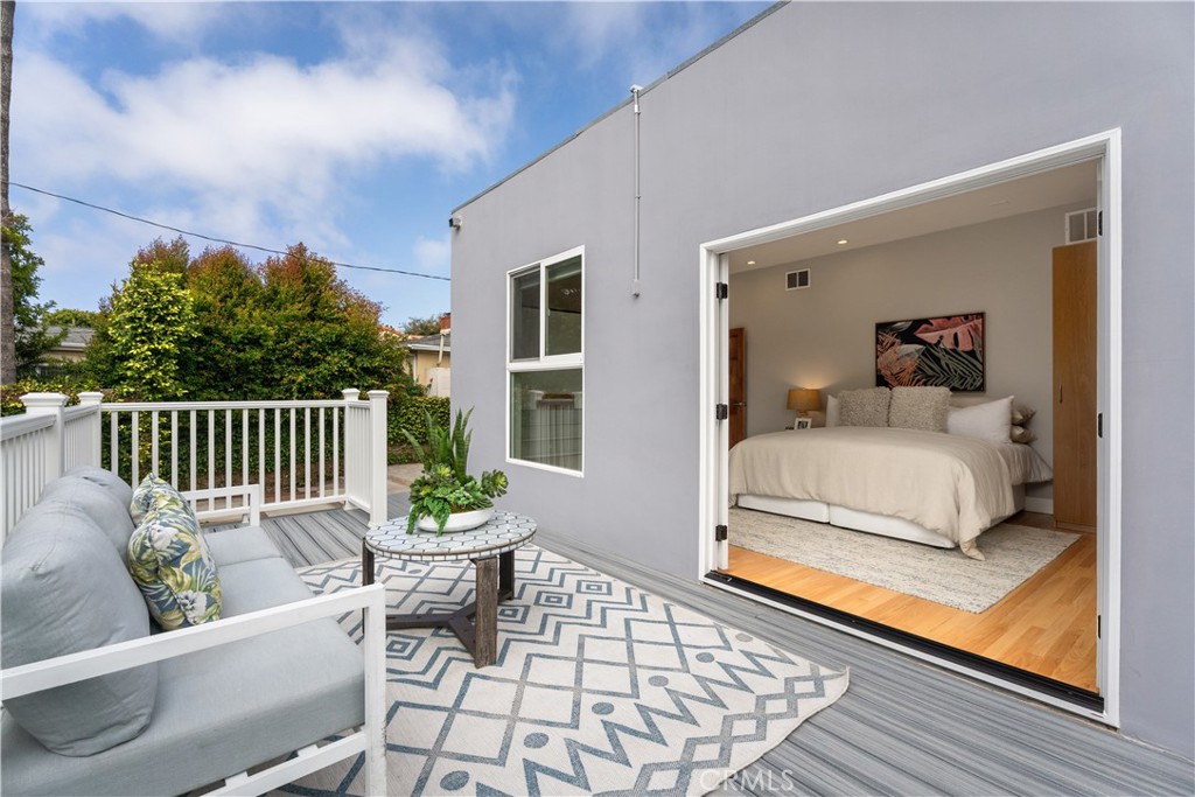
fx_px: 531
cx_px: 598
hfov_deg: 96.7
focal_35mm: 16
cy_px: 398
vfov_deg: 73.8
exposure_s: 1/4000
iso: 800
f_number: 7.1
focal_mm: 16
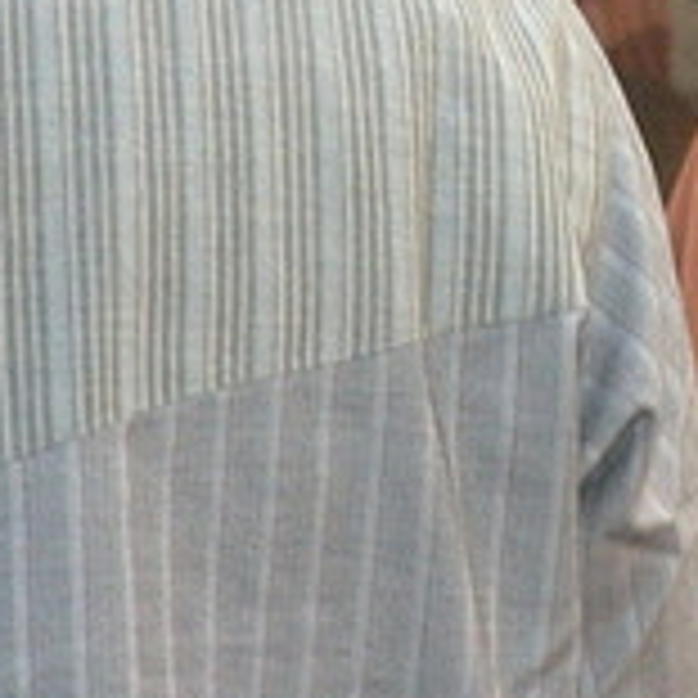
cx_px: 1103
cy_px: -164
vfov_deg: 3.5
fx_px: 11270
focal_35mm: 494
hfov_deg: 3.5
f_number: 5.4
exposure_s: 1/60
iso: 572
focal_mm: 26
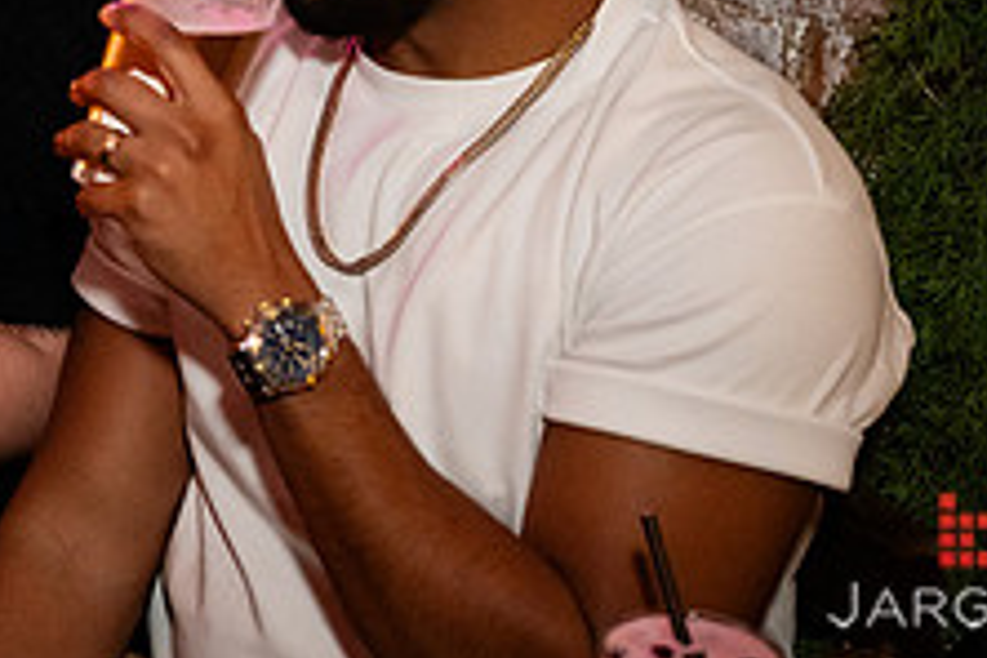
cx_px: -36
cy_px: -136
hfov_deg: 20.5
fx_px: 2632
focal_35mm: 96
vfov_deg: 13.8
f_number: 2.8
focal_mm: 36
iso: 3200
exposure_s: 1/125
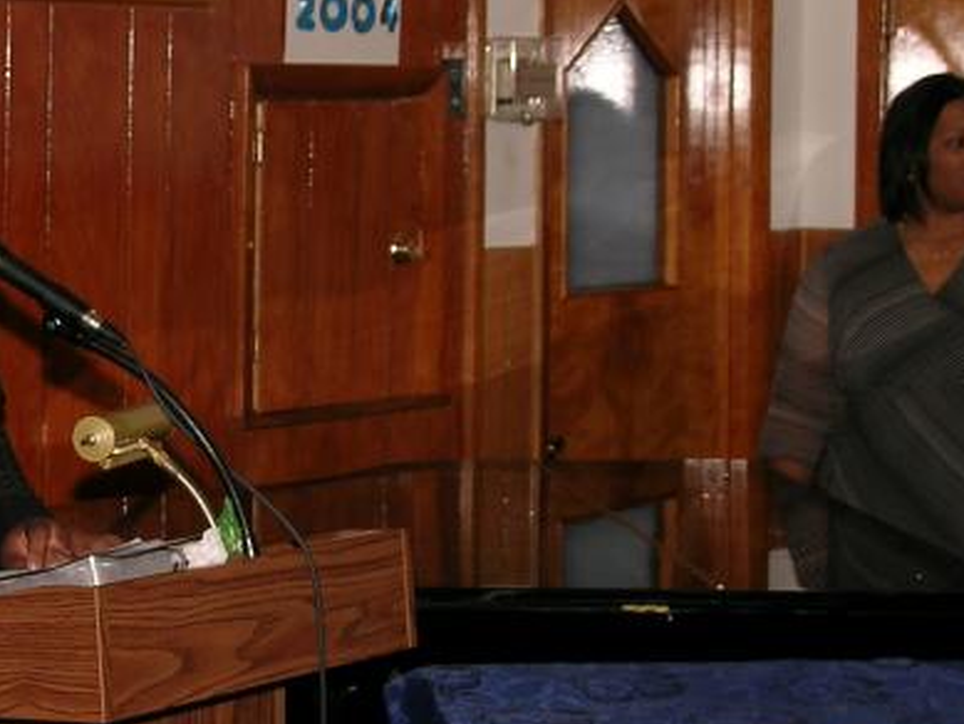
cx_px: -5
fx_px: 3036
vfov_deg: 13.6
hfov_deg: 17.6
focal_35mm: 109
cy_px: 260
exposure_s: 1/60.1
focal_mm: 11.1
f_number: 4.4
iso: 50
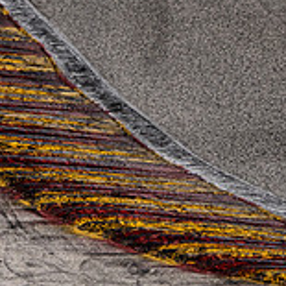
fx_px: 18573
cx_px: 491
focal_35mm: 1987
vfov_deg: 0.9
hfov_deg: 0.9
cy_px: -67
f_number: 13
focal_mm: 300
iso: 400
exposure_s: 1/400
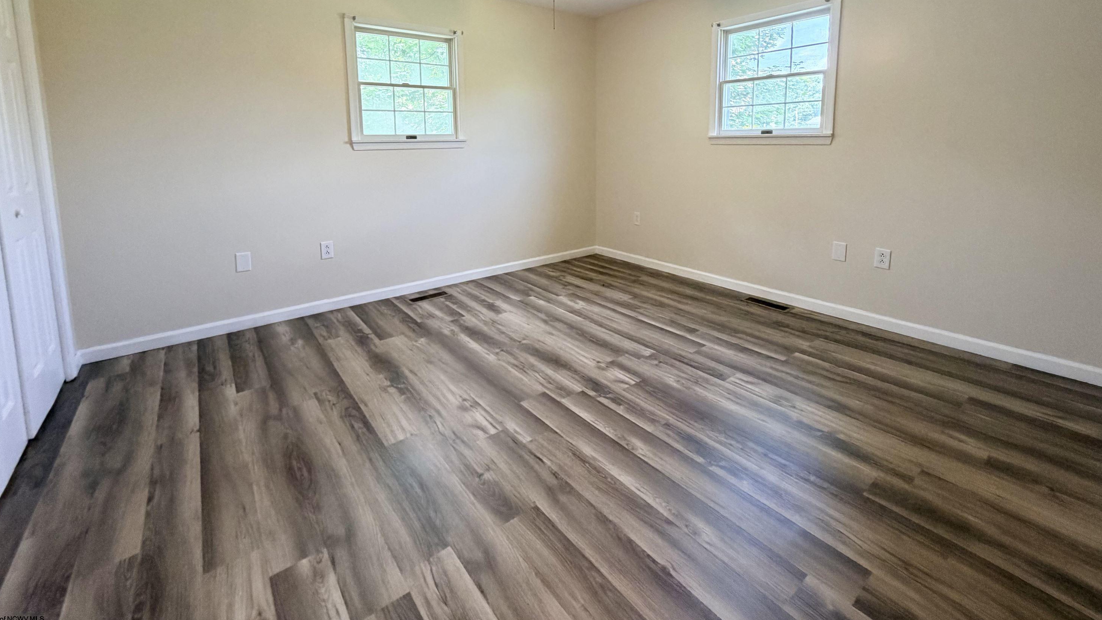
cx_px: 544
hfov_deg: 99.4
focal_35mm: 16
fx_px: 468
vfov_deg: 64.7
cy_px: 190
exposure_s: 1/60
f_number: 2.2
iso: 250
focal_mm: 2.22
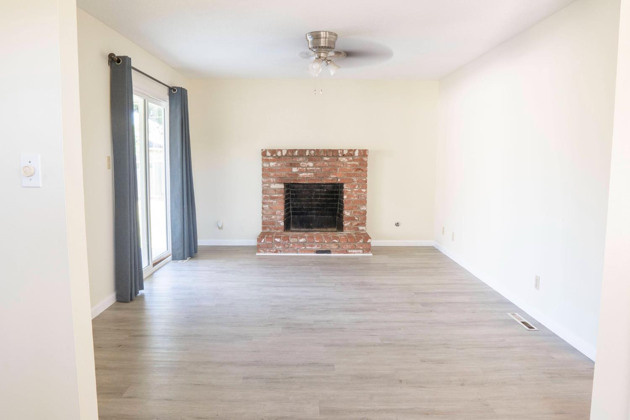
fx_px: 420
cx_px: 315
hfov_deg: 73.7
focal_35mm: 24
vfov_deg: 53.1
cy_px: 210
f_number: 14
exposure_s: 1/2
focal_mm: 16
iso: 320
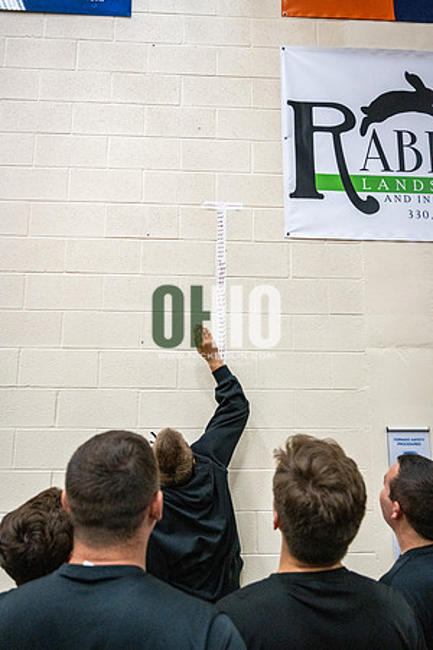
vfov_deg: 61.1
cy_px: 325
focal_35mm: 30
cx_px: 216
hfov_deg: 43.0
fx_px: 550
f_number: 4
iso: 8000
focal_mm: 30.5
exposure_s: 1/800
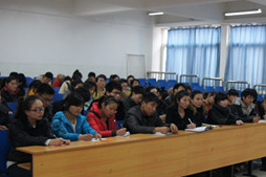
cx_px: 181
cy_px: 117
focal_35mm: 59
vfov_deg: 22.9
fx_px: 436
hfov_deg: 33.6
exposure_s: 1/30
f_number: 3.5
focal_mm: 20
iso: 400
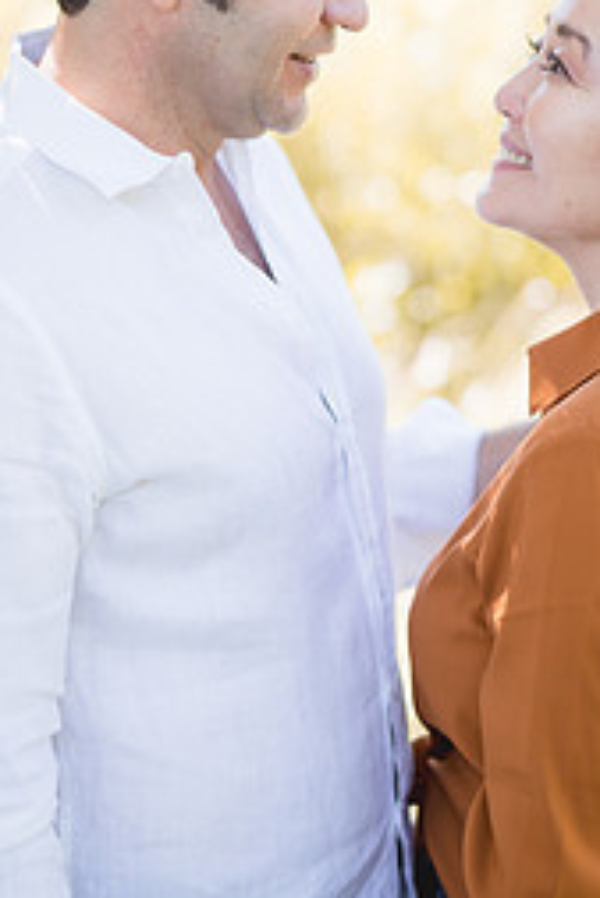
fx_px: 2222
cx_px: 383
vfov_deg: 22.7
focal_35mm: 89
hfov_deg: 15.4
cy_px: 256
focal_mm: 50
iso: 125
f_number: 1.4
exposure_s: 1/500
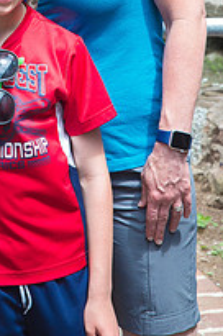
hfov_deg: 8.8
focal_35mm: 154
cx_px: -20
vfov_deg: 13.1
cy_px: -16
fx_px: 1436
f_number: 10
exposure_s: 1/320
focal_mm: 70
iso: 800
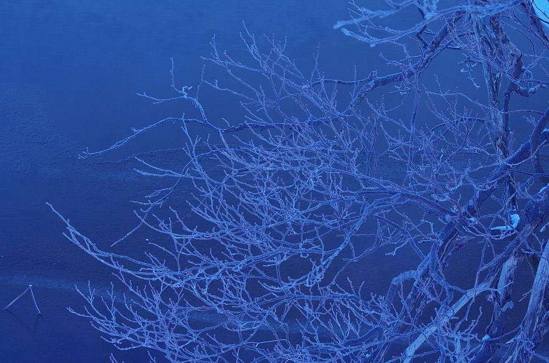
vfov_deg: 13.0
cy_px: 182
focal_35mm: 105
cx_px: 274
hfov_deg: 19.5
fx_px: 1598
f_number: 9
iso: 200
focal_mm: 70
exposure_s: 1
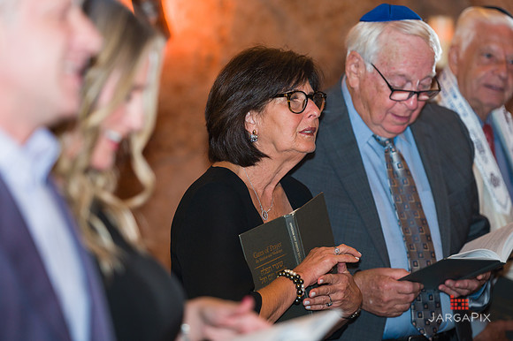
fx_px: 2519
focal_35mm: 177
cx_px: 257
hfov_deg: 11.6
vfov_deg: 7.8
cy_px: 171
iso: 800
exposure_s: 1/200
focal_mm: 170
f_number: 3.2
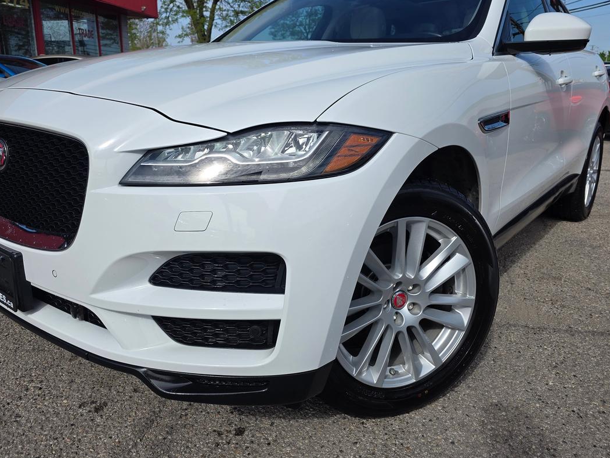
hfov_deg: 63.4
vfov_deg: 49.7
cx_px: 284
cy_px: 203
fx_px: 494
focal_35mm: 28
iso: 40
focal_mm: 6.3
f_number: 1.7
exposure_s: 1/3891
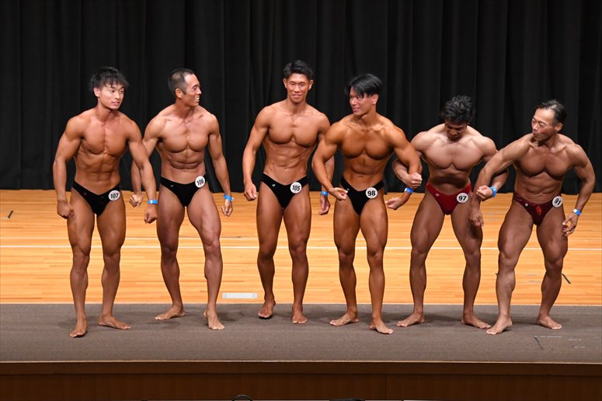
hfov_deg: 11.8
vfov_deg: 7.9
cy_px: 200
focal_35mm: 174
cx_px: 301
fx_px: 2908
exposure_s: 1/400
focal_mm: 116
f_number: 5.6
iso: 5000
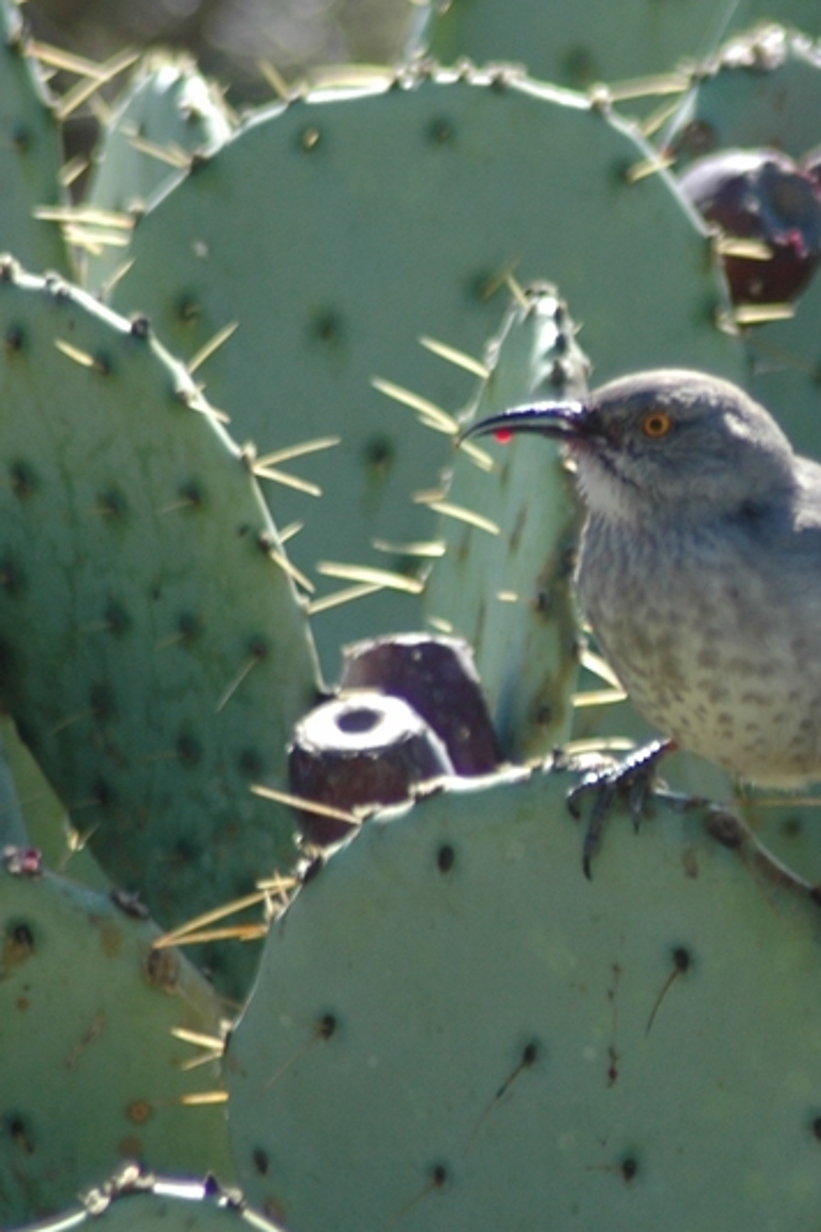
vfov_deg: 3.0
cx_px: 680
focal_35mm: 678
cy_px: 616
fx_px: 23191
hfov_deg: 2.0
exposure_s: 1/320
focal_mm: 300
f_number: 5.6
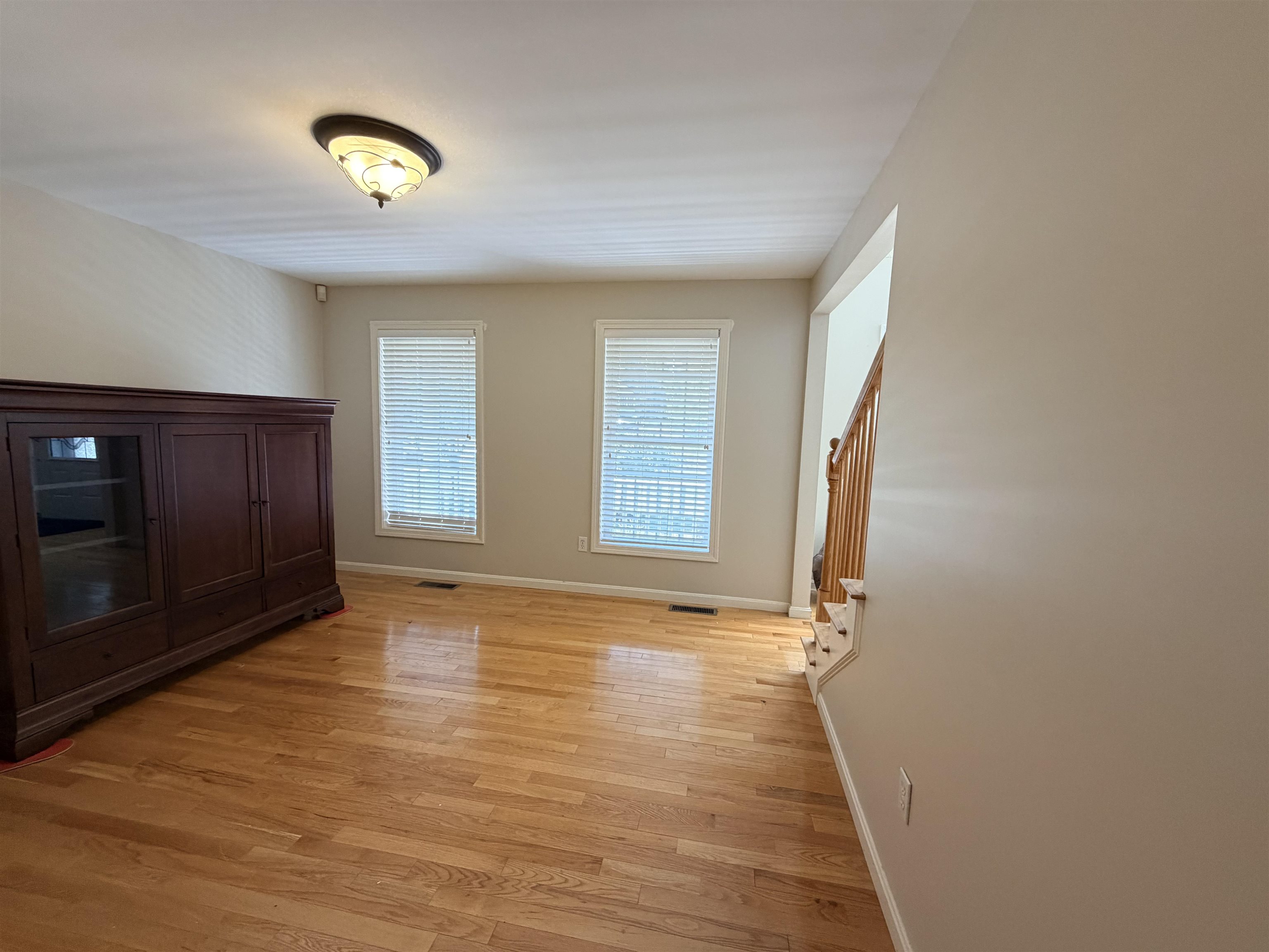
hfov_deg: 102.1
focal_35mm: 14
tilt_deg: -5.8
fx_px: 513
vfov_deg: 85.7
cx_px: 634
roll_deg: -1.2
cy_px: 476
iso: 250
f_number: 2.2
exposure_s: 1/120
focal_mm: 2.22
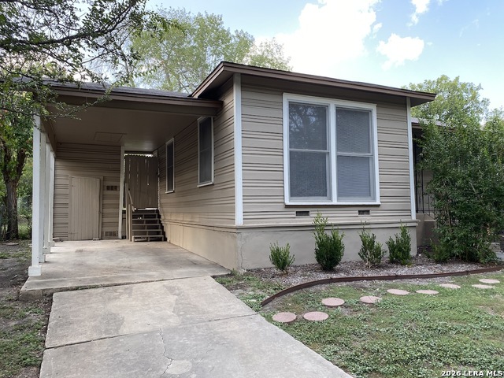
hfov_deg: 67.3
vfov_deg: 53.1
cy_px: 189
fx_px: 379
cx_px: 252
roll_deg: +0.4
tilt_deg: +0.5
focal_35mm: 26
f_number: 1.8
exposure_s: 1/172
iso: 32
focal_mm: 4.25
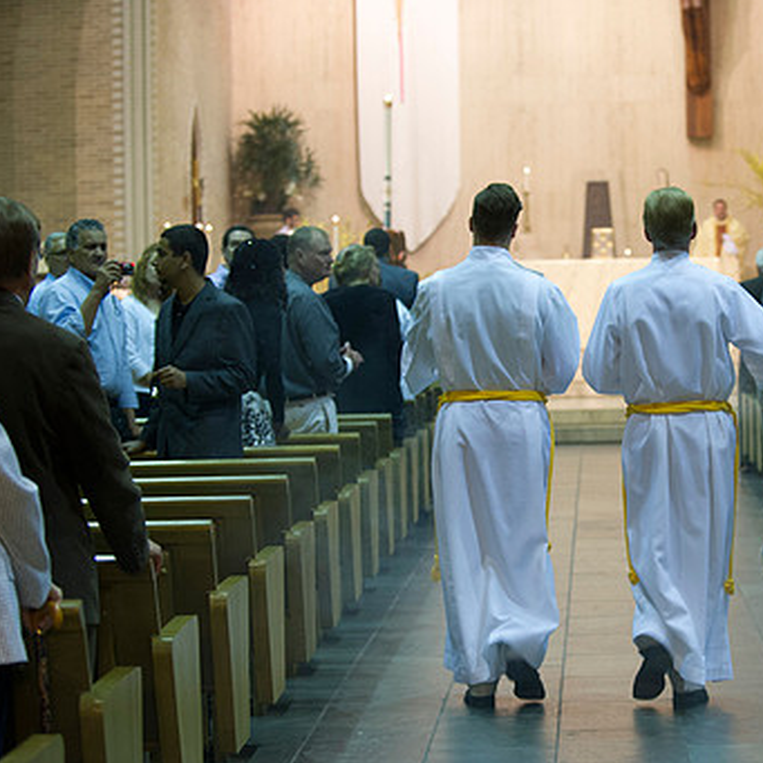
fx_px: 2519
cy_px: 414
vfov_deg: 17.2
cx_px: 584
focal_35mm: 101
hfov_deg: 17.1
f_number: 2.8
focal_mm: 70
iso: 1600
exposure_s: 1/40
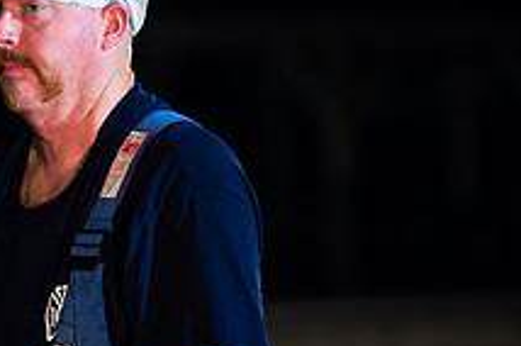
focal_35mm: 542
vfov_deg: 2.5
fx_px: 7832
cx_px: 29
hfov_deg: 3.8
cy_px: 266
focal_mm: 200
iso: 1600
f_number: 3.2
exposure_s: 1/125
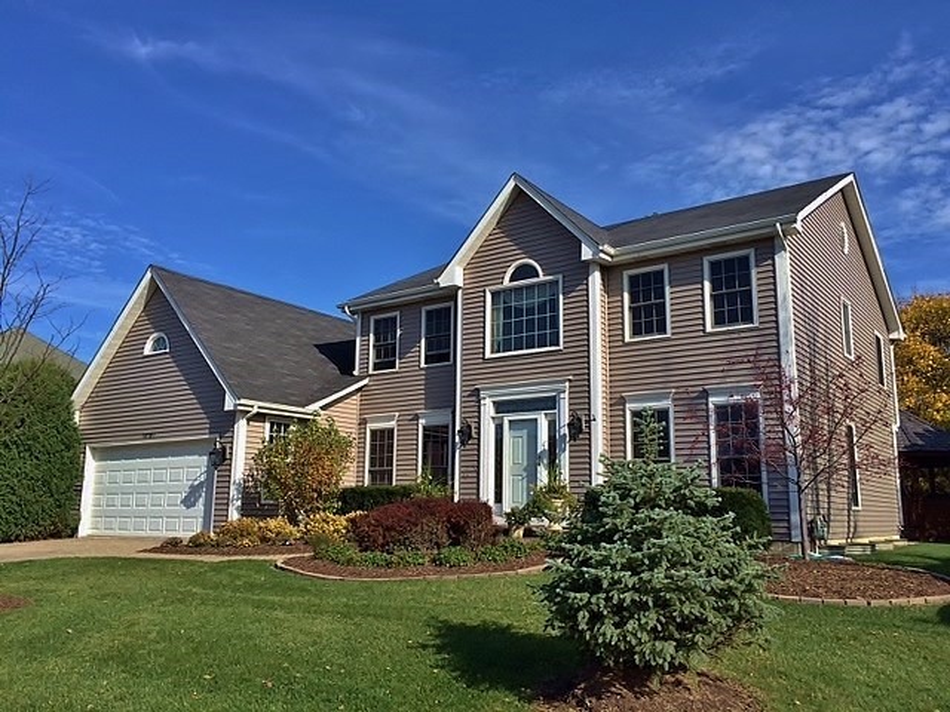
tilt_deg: +10.8
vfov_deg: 48.2
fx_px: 796
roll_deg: -0.6
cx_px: 475
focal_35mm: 29
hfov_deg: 61.7
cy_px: 356
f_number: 2.2
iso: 32
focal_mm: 4.15
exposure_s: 1/1953
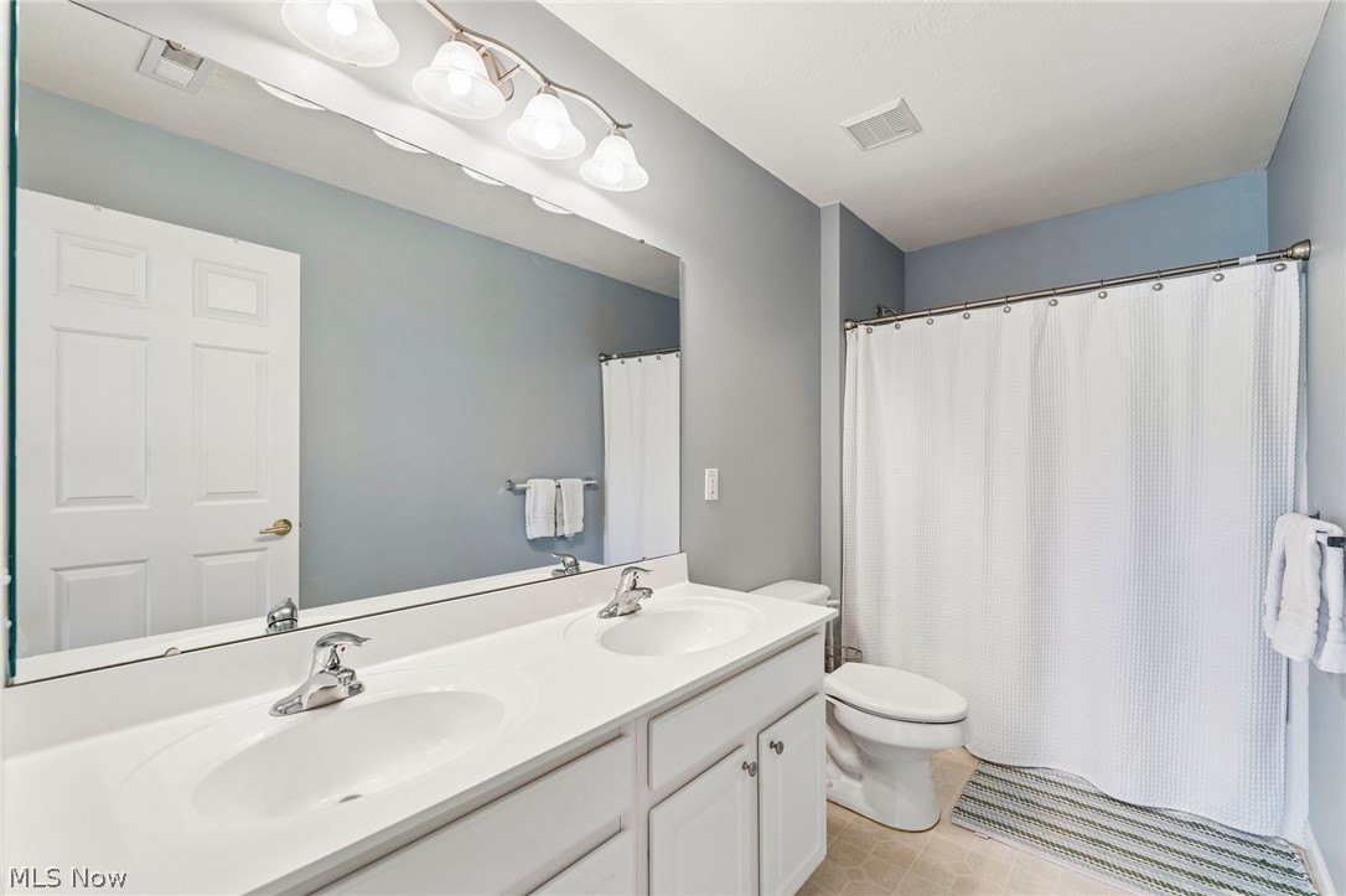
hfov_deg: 99.3
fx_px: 572
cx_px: 673
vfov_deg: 76.2
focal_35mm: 15
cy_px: 448
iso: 200
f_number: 5.6
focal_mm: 15.3
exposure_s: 1/15
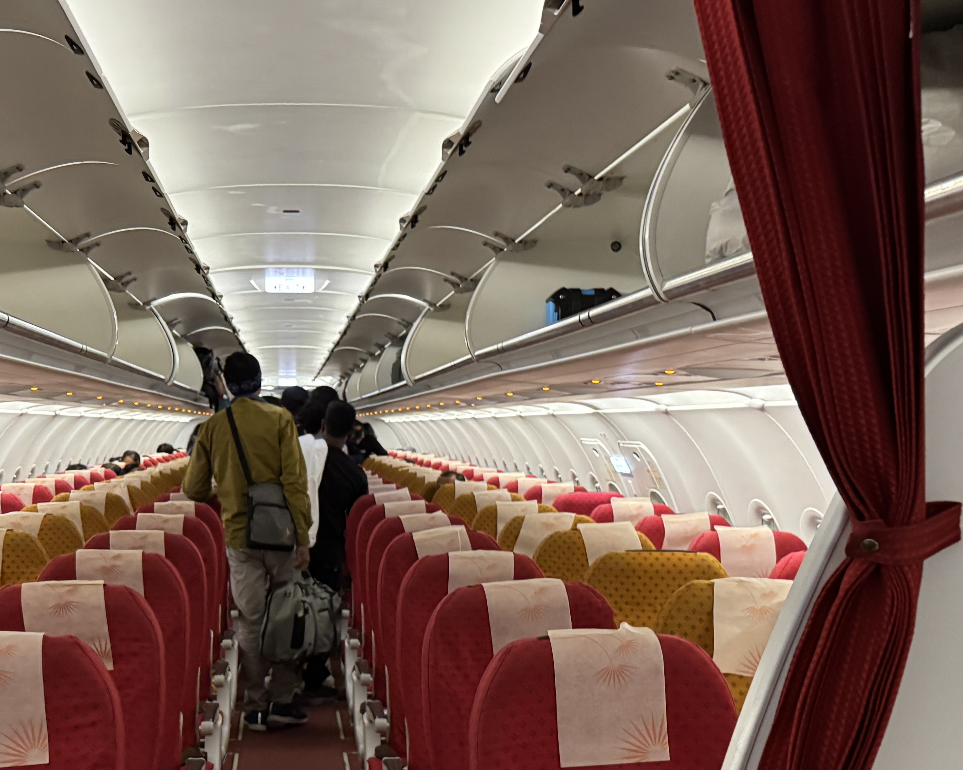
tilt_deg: -5.7
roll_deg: -1.4
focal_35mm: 48
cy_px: 537
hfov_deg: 38.4
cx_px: 330
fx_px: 1368
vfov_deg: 31.1
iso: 640
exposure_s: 1/52
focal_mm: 6.76
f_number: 1.78
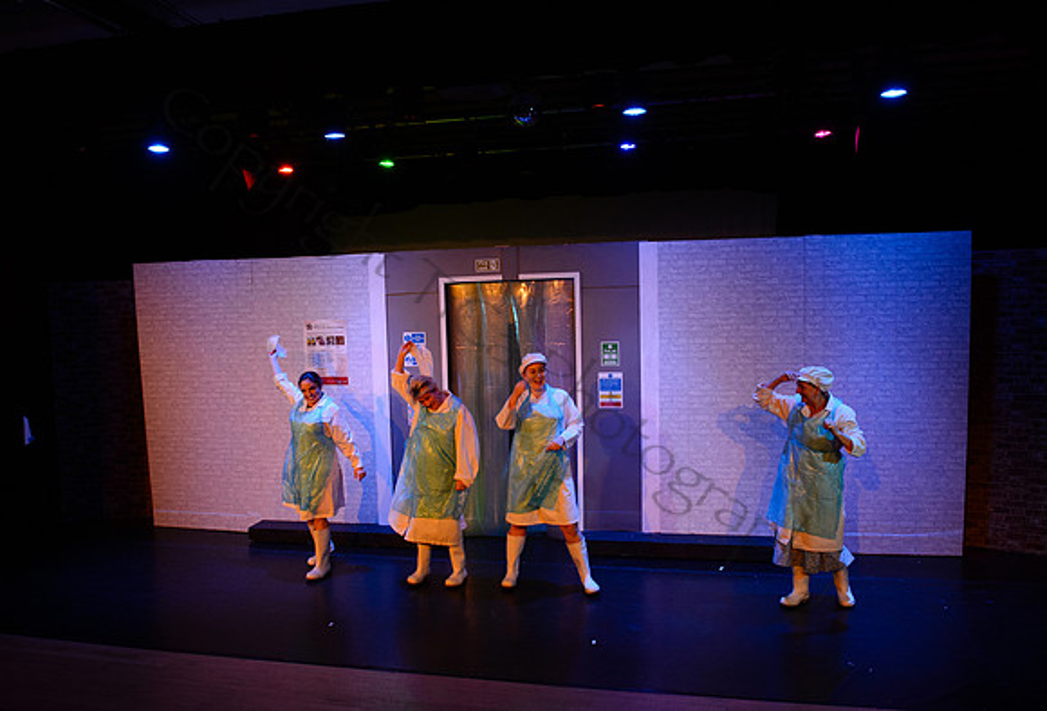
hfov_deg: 64.5
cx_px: 492
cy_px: 356
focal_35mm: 28
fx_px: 829
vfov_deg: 46.5
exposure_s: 1/80
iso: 800
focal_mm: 26
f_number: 5.6
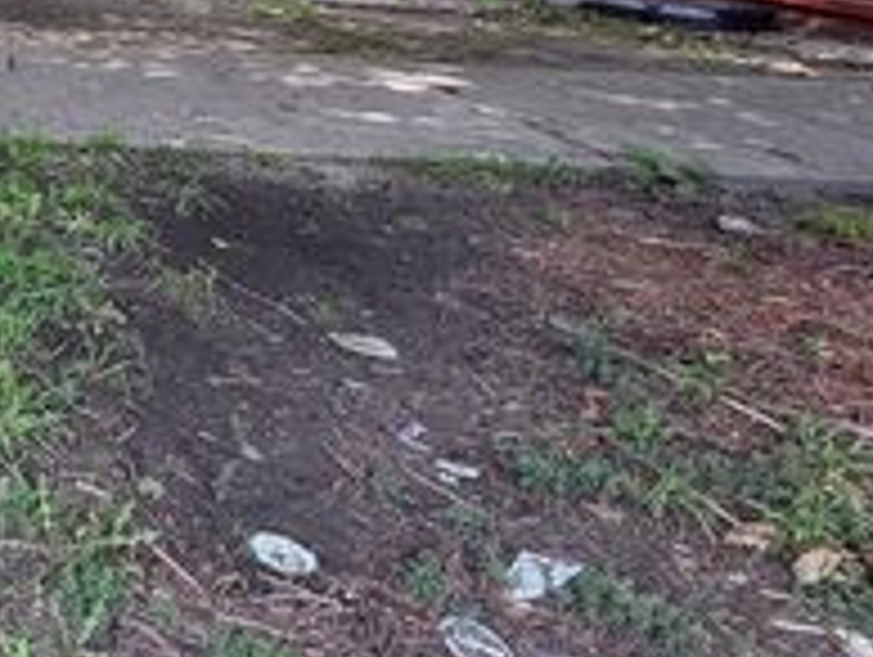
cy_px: 56
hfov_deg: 36.9
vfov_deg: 37.0
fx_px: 909
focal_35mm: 36
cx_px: -212
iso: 50
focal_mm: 2.22
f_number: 2.2
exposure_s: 1/203
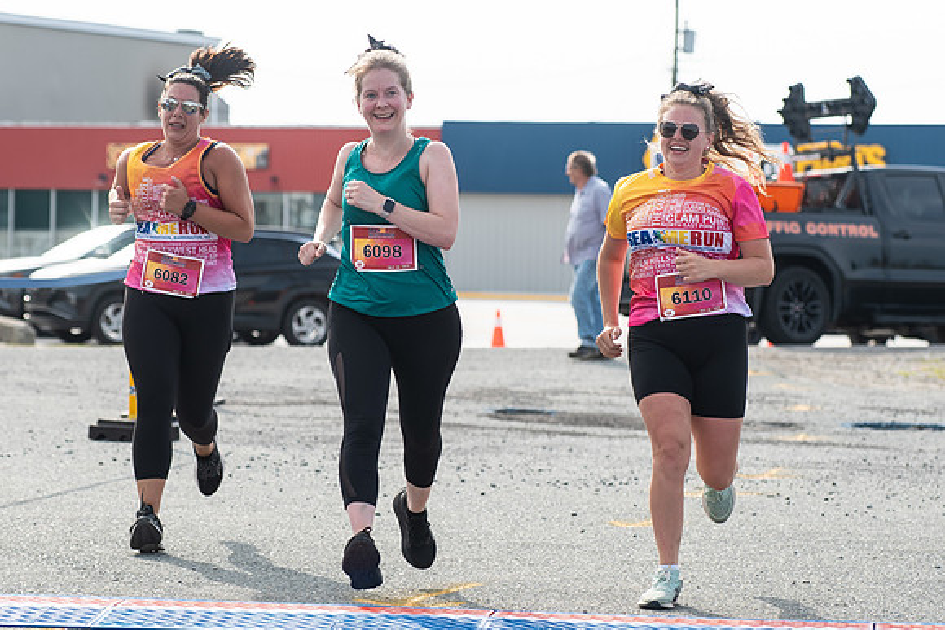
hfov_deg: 14.1
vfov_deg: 9.4
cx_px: 410
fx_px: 3816
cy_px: 205
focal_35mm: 145
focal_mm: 90
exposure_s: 1/1250
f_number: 4.5
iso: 250
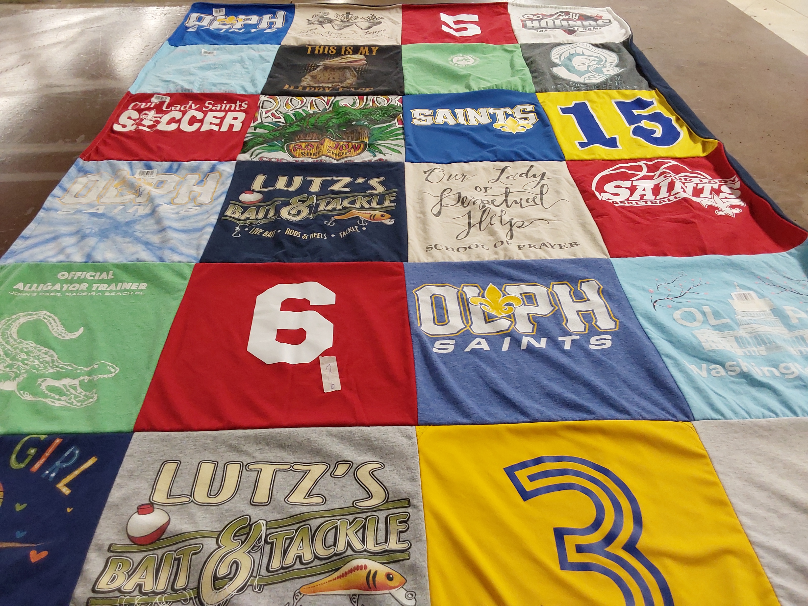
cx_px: 404
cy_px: 303
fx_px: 654
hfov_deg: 63.4
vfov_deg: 49.7
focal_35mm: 28
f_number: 1.9
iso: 100
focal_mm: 2.91
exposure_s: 1/60
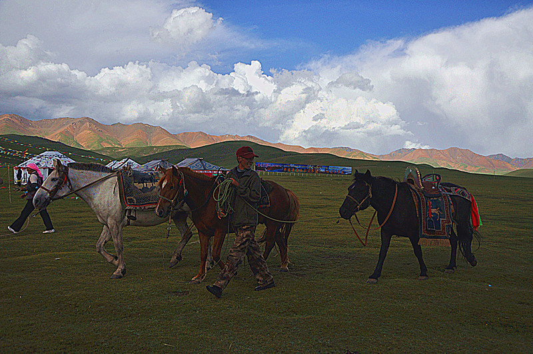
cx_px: 266
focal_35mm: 33
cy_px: 177
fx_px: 488
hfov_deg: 57.3
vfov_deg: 39.9
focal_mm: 22
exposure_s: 1/2500
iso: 200
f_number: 5.6
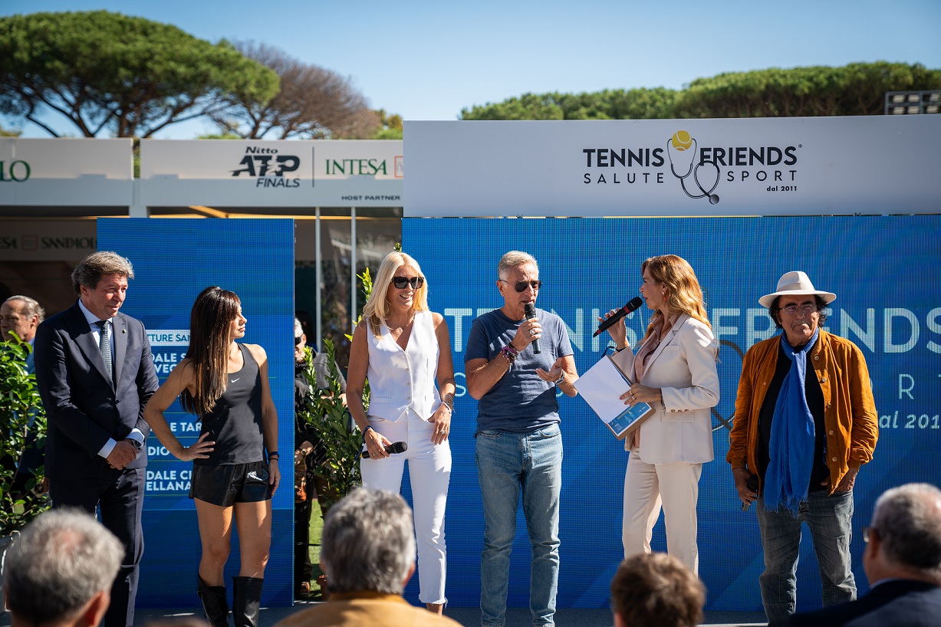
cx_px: 470
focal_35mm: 62
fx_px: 1620
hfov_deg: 32.4
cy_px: 314
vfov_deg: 21.9
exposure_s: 1/1000
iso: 100
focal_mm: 62
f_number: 2.8
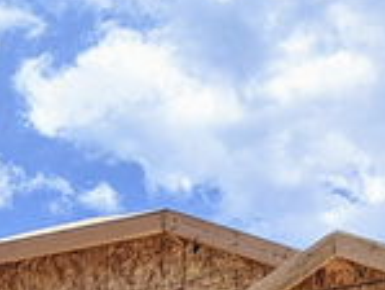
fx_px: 2059
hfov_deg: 10.5
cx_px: -88
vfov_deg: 7.4
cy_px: 772
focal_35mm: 185
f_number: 1.8
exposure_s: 1/3356
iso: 78
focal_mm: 4.44
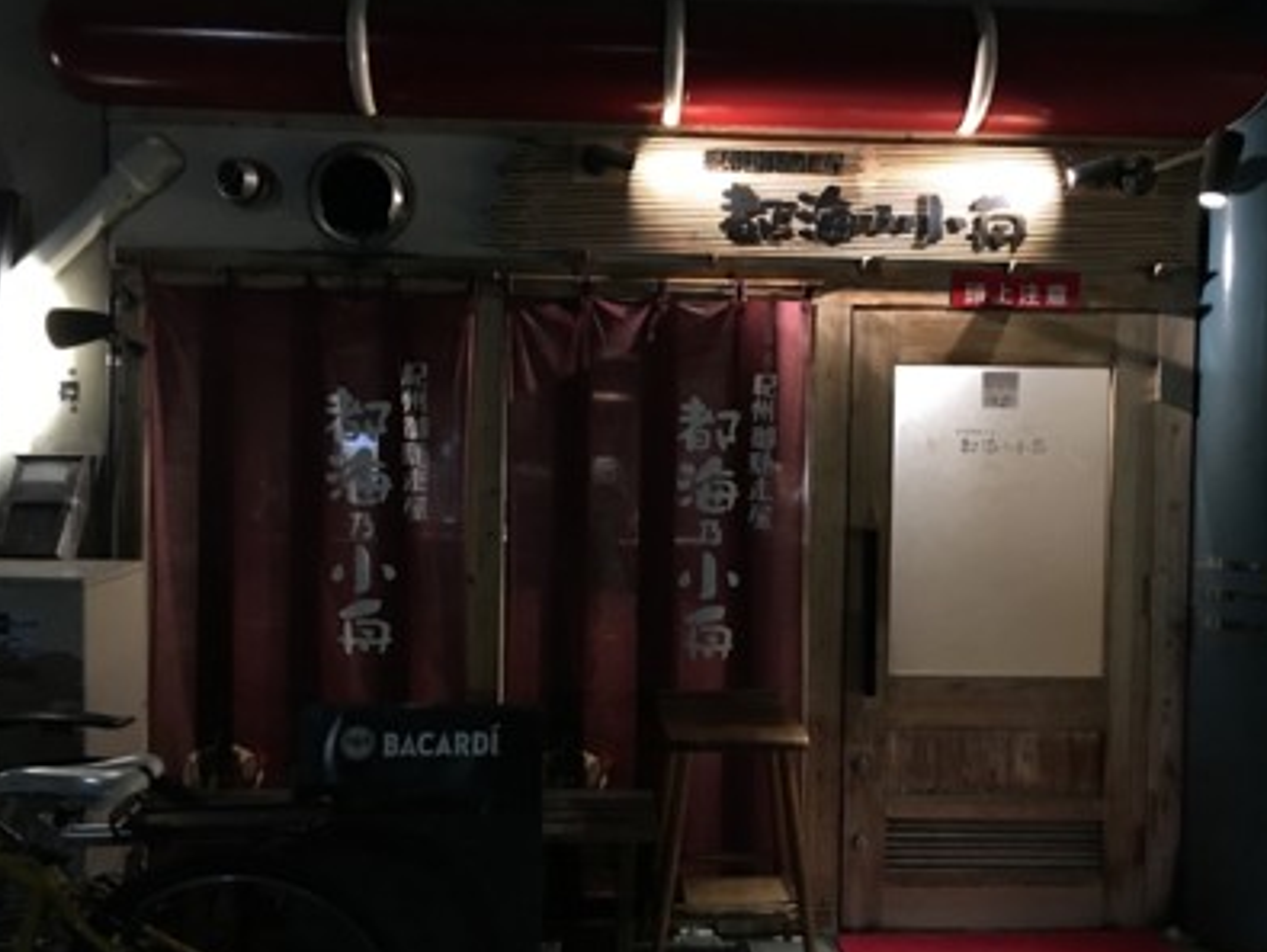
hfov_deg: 55.3
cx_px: 648
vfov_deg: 43.0
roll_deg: -1.1
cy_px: 484
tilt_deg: -1.6
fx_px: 1209
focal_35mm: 33
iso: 80
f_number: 2.2
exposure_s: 1/4
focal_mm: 4.15
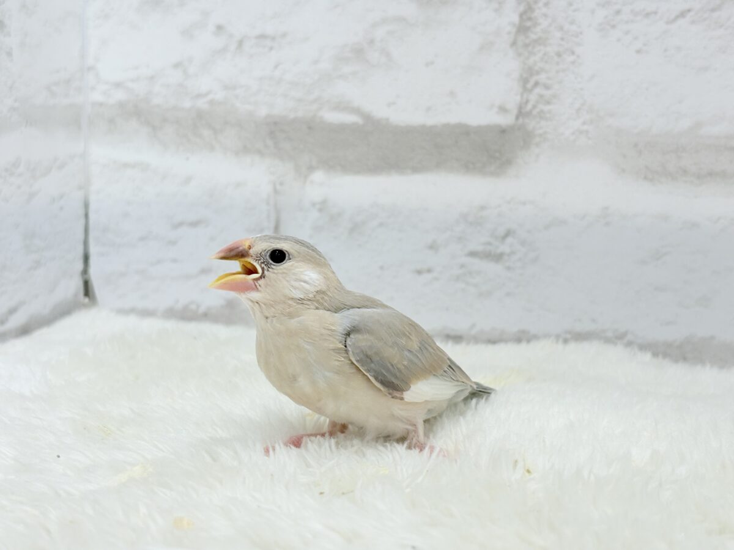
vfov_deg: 28.0
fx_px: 1103
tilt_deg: -7.3
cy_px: 275
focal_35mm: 52
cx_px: 367
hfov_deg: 36.8
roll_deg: -0.6
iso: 50
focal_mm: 5.96
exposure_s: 1/100
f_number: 1.6
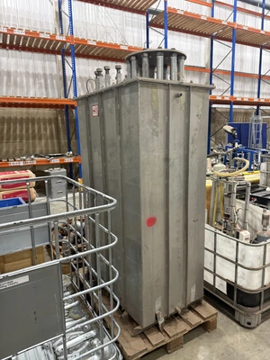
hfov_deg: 56.8
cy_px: 180
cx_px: 135
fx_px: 250
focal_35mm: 24
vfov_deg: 71.6
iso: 250
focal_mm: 6.76
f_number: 1.78
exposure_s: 1/50
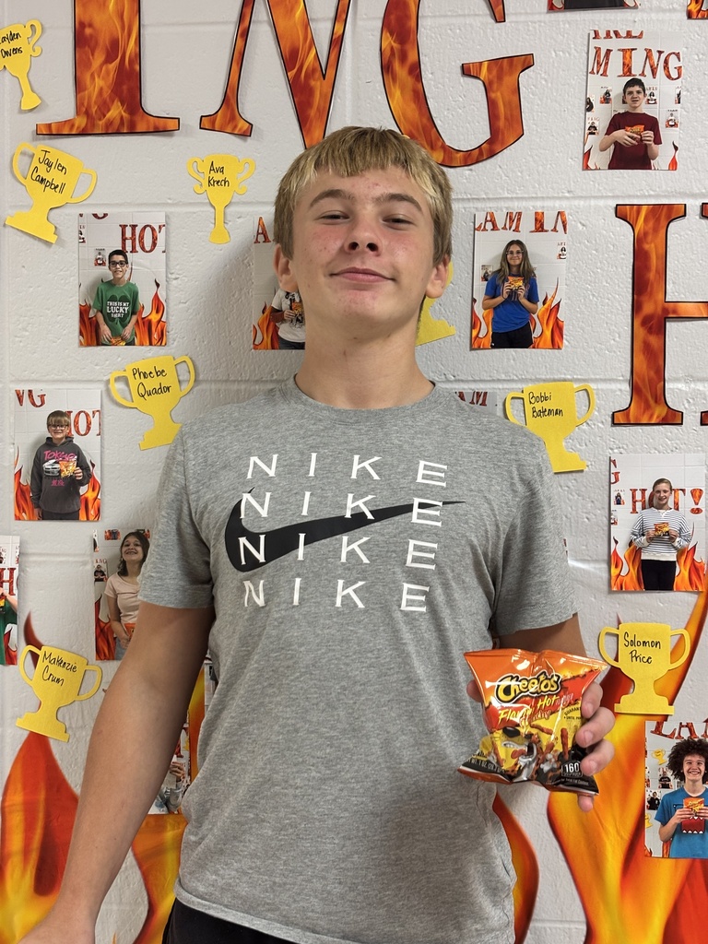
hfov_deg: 28.0
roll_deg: -1.0
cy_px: 472
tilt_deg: -1.5
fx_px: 1418
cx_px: 354
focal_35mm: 52
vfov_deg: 36.8
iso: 125
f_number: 1.6
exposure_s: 1/40
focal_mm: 5.96
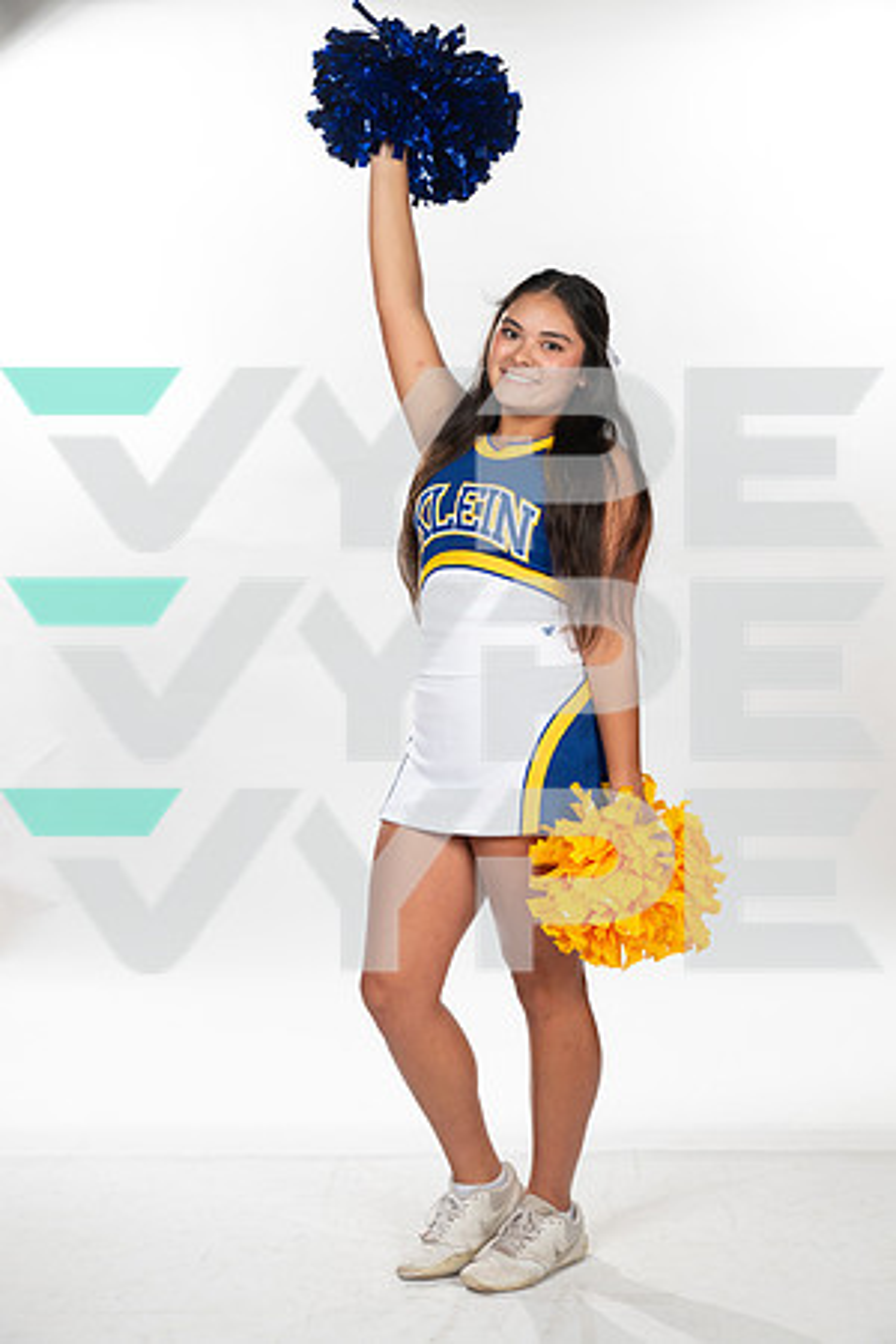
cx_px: 448
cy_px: 672
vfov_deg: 36.2
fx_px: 2053
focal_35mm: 55
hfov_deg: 24.6
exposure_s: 1/320
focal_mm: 55
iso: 800
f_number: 7.1
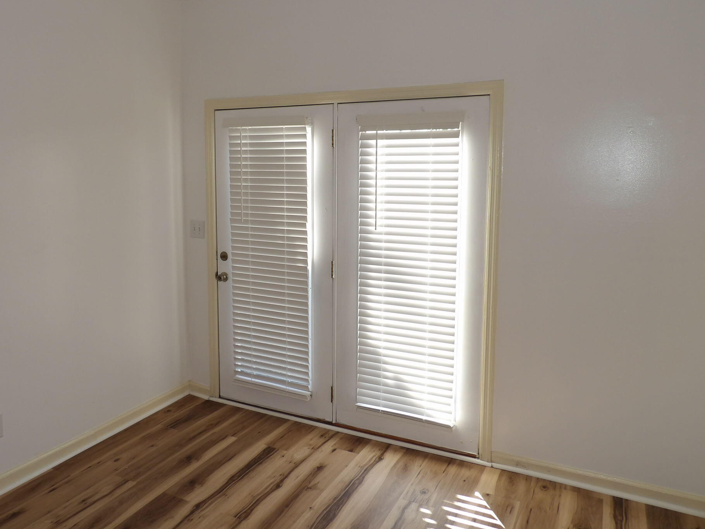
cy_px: 234
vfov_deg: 51.2
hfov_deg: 65.2
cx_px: 316
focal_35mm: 27
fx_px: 550
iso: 100
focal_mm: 4.3
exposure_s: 1/111
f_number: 3.2
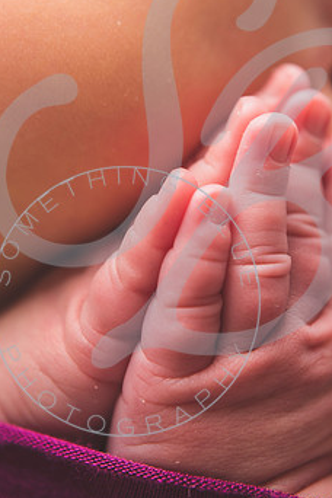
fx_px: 1273
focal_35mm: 92
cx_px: 191
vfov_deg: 22.1
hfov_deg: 14.9
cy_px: 191
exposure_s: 1/125
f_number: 5.6
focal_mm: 70
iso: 320
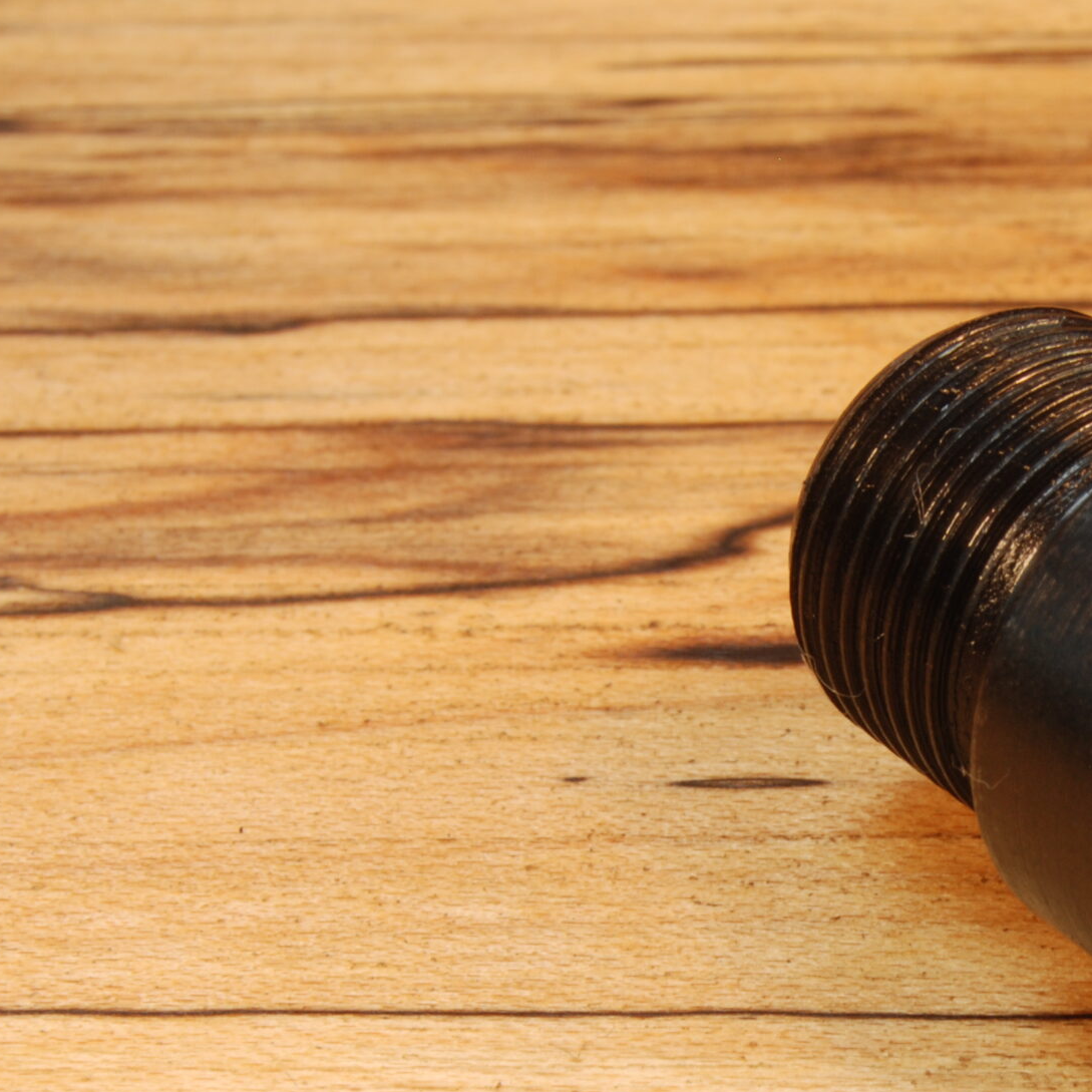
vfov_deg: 10.6
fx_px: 5889
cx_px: 1046
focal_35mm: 165
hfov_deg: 10.5
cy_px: 858
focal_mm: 55
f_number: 20
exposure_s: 1/13
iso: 200
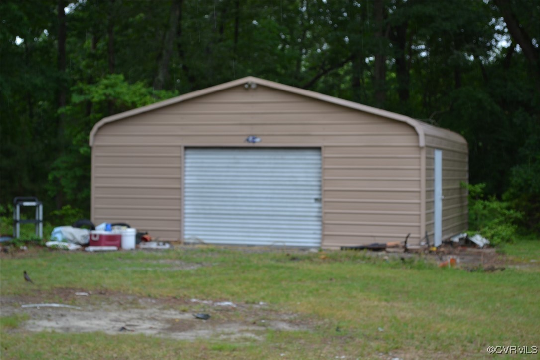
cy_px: 180
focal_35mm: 72
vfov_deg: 18.9
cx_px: 270
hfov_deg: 28.1
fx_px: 1080
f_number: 5.6
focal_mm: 48
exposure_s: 1/125
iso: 200
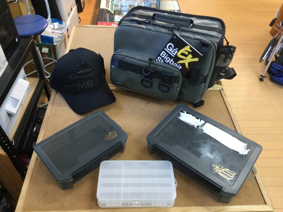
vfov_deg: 45.4
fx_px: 253
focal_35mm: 31
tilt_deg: -46.0
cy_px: 106
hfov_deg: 58.4
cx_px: 142
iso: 80
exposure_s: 1/30
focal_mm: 3.3
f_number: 2.4
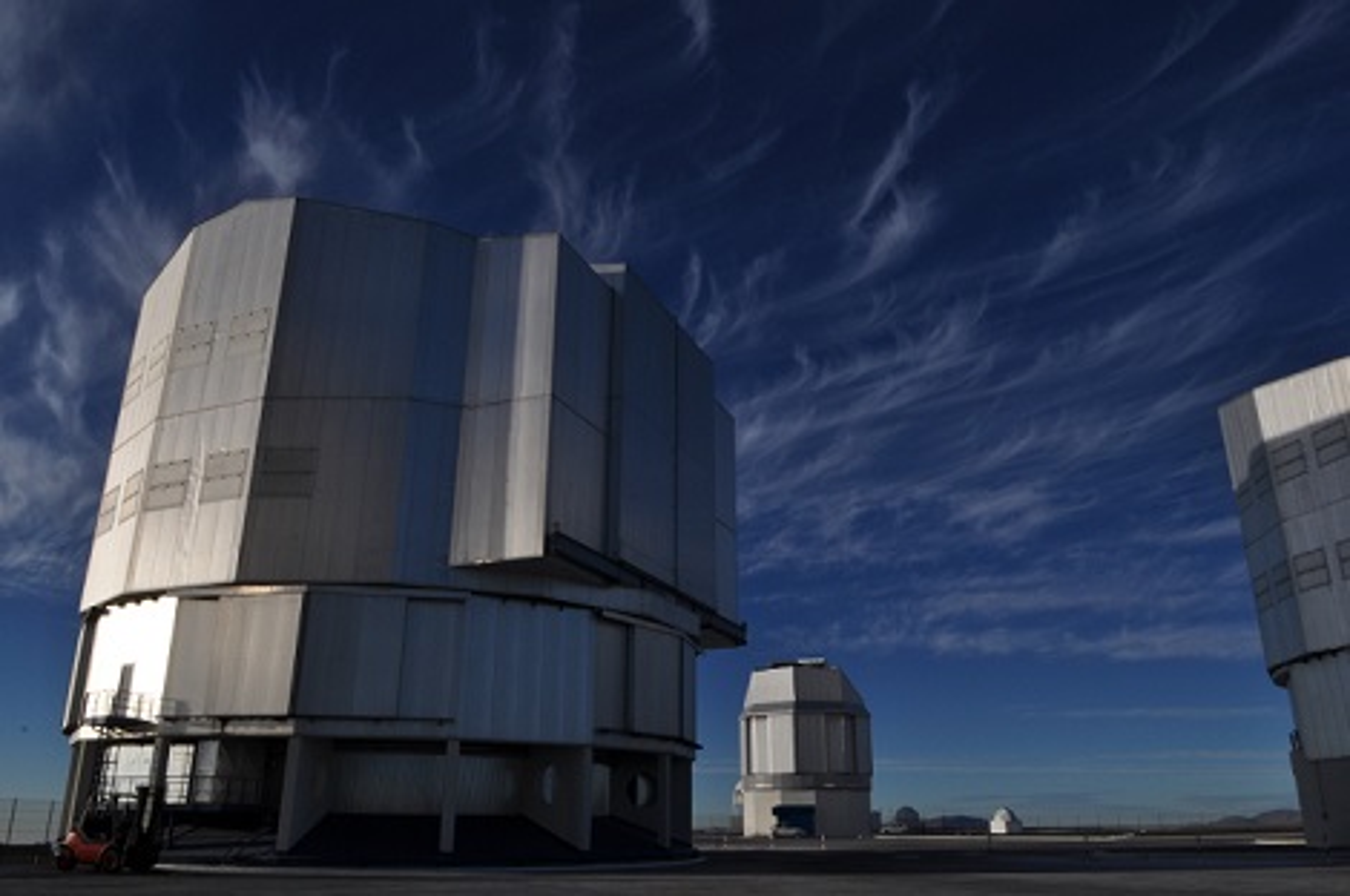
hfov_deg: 70.5
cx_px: 675
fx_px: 955
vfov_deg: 50.3
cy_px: 448
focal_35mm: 26
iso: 250
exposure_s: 1/200
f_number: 22
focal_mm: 17
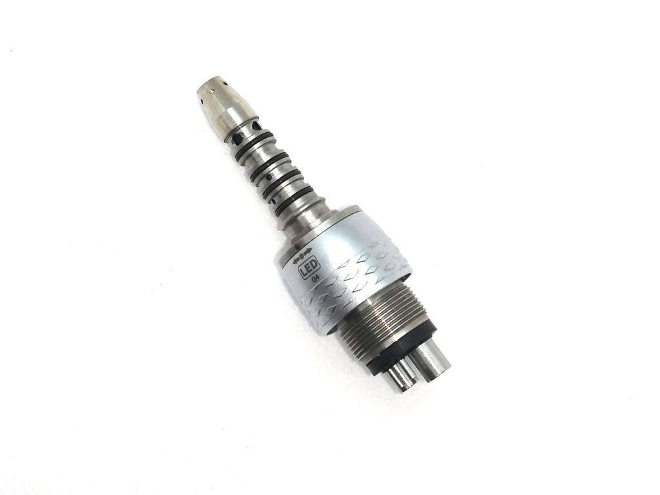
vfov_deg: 32.9
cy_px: 248
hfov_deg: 42.9
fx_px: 839
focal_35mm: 44
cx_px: 330
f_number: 1.8
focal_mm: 3.95
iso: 50
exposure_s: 1/305
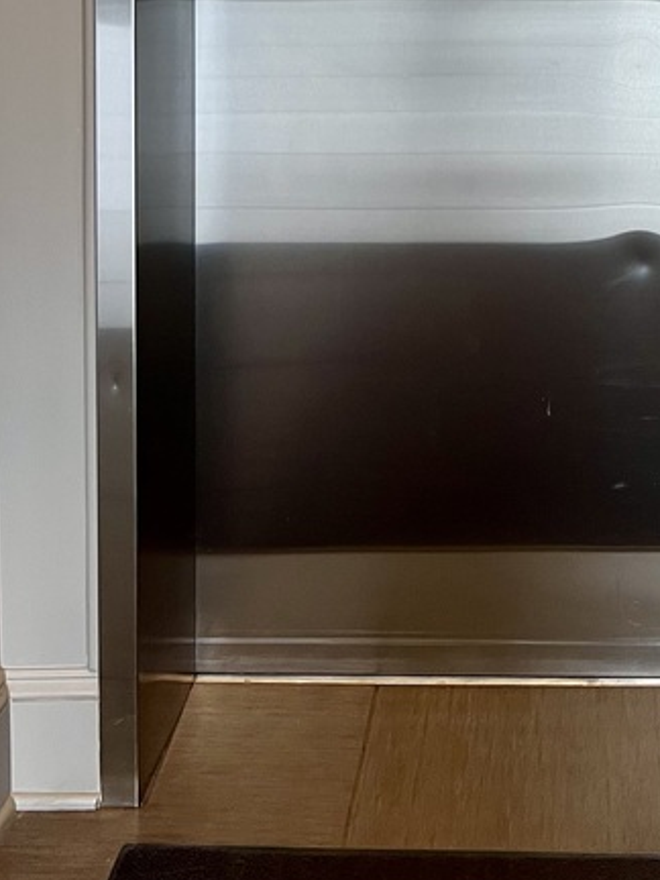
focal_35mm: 65
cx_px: 593
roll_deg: -1.0
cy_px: -141
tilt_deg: -5.1
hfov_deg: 22.1
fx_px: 1652
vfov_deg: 26.8
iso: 100
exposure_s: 1/60
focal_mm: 5.7
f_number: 1.5
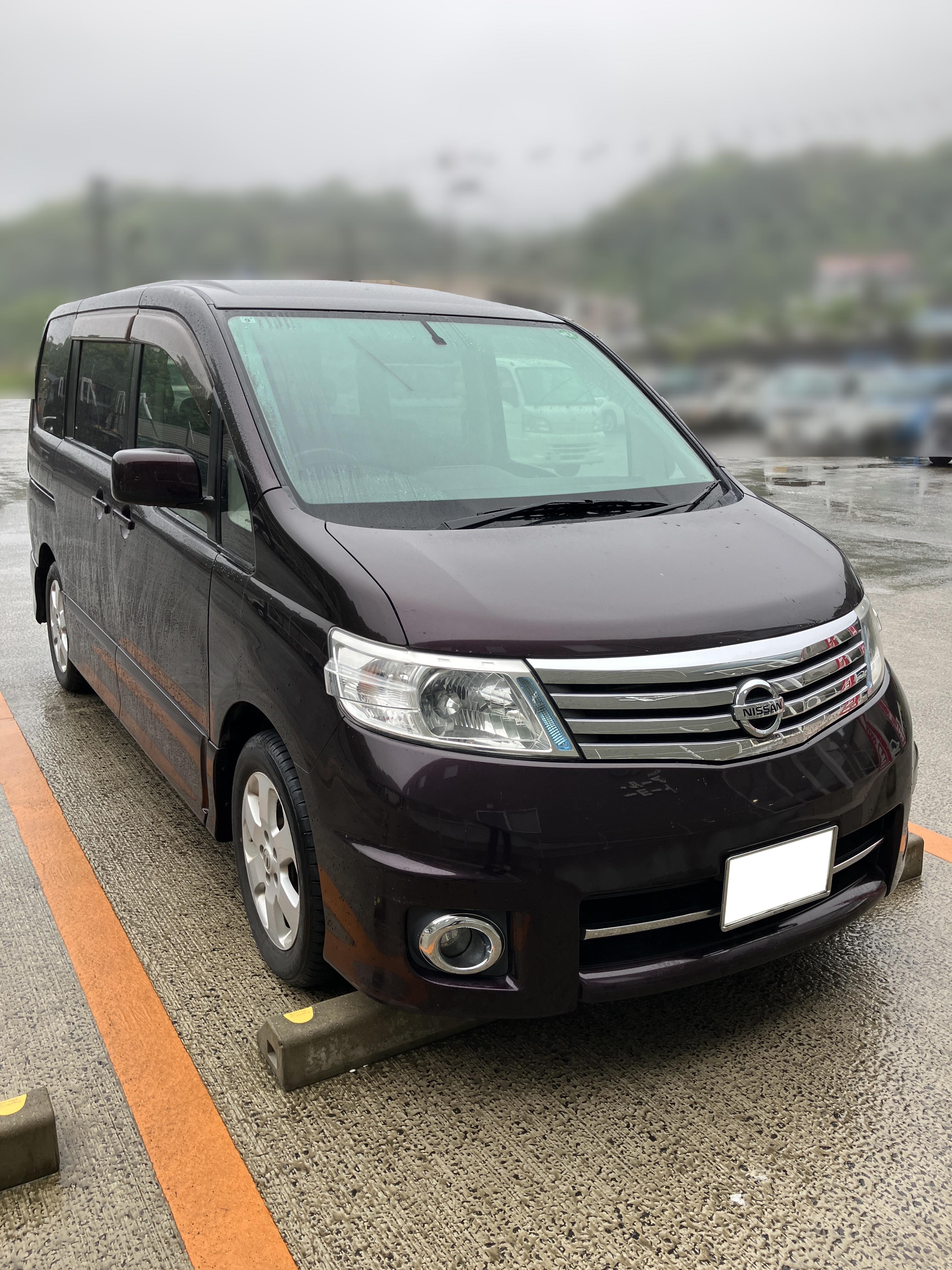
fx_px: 1027
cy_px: 635
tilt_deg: -13.0
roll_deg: -0.6
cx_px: 476
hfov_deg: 49.7
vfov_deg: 63.4
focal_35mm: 28
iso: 32
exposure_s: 1/121
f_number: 1.8
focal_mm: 3.99
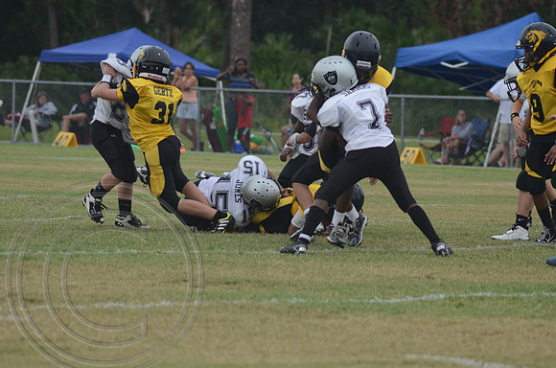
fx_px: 4623
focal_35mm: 300
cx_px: 278
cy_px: 184
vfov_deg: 4.6
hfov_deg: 6.9
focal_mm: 200
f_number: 5.6
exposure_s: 1/800
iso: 400
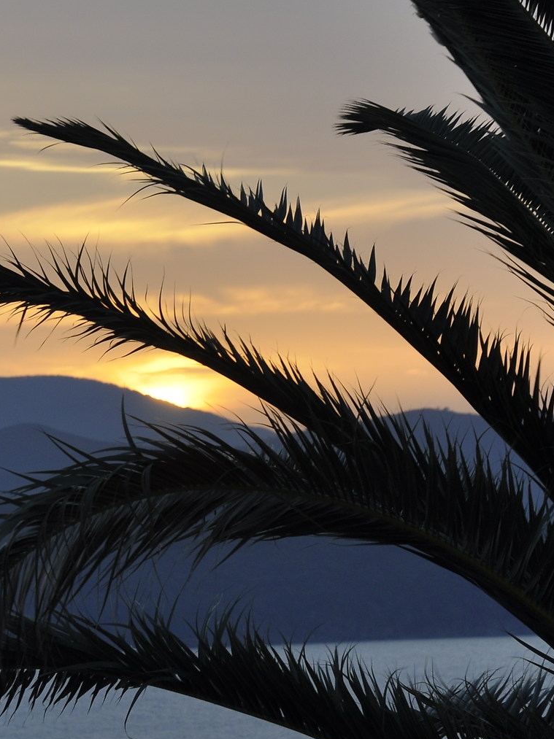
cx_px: 173
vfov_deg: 8.3
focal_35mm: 239
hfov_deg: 6.2
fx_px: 5103
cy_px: 406
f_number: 5.6
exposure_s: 1/125
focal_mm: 70
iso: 200
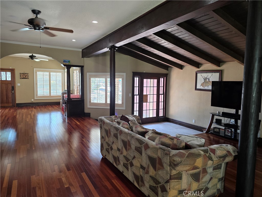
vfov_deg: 58.9
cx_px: 131
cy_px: 98
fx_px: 174
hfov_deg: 73.9
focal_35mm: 23
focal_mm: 6.3
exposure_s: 1/120
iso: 250
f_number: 1.7
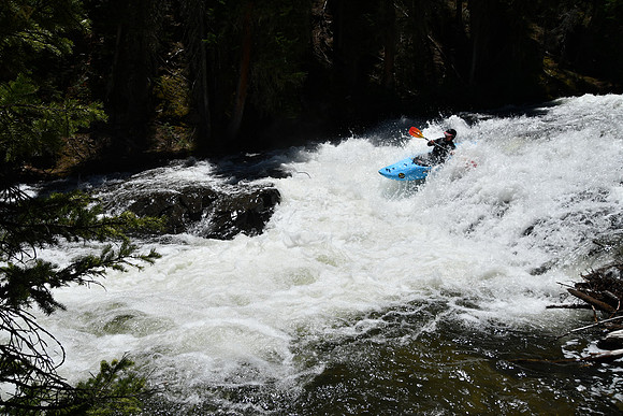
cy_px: 208
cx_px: 312
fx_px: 467
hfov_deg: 67.4
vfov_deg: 48.0
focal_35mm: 27
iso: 100
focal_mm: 18
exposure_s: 1/500
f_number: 11
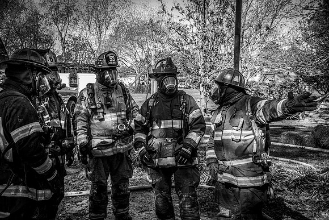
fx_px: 439
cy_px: 110
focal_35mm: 48
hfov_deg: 41.1
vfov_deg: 28.1
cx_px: 164
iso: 280
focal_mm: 32
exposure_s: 1/400
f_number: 9
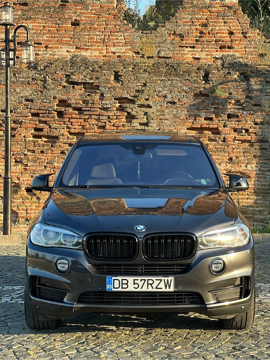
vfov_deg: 25.3
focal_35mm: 77
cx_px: 135
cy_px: 180
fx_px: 801
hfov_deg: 19.1
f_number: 2.8
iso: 40
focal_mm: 9
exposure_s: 1/121
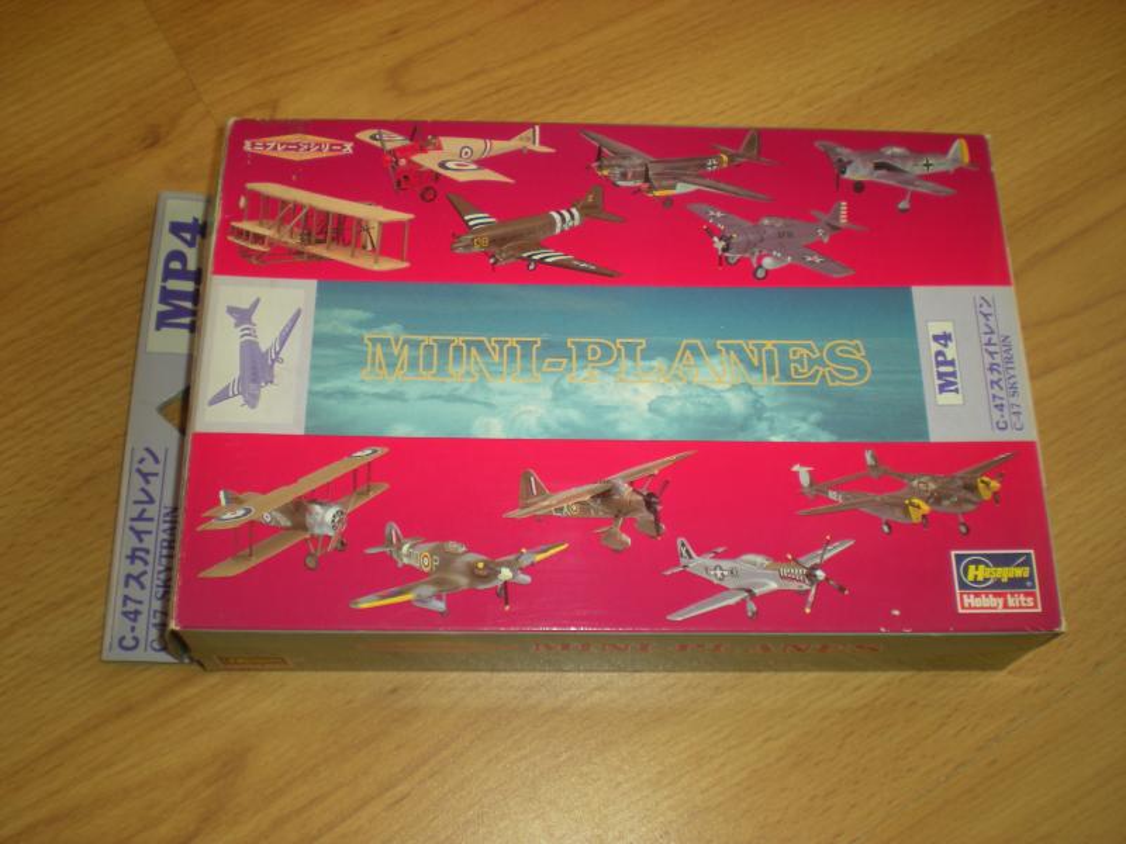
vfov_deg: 37.7
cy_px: 422
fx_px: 1236
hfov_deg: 49.0
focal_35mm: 38
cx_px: 563
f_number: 3.1
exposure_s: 1/60.1
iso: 64
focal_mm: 6.3
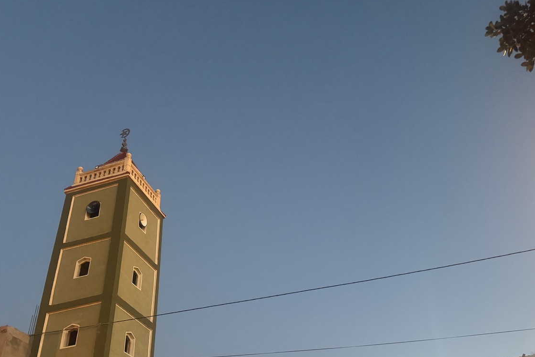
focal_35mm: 32
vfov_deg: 40.9
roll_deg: +2.1
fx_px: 476
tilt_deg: +35.2
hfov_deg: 58.4
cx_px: 226
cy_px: 217
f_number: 1.78
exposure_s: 1/33
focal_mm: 6.76
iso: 800
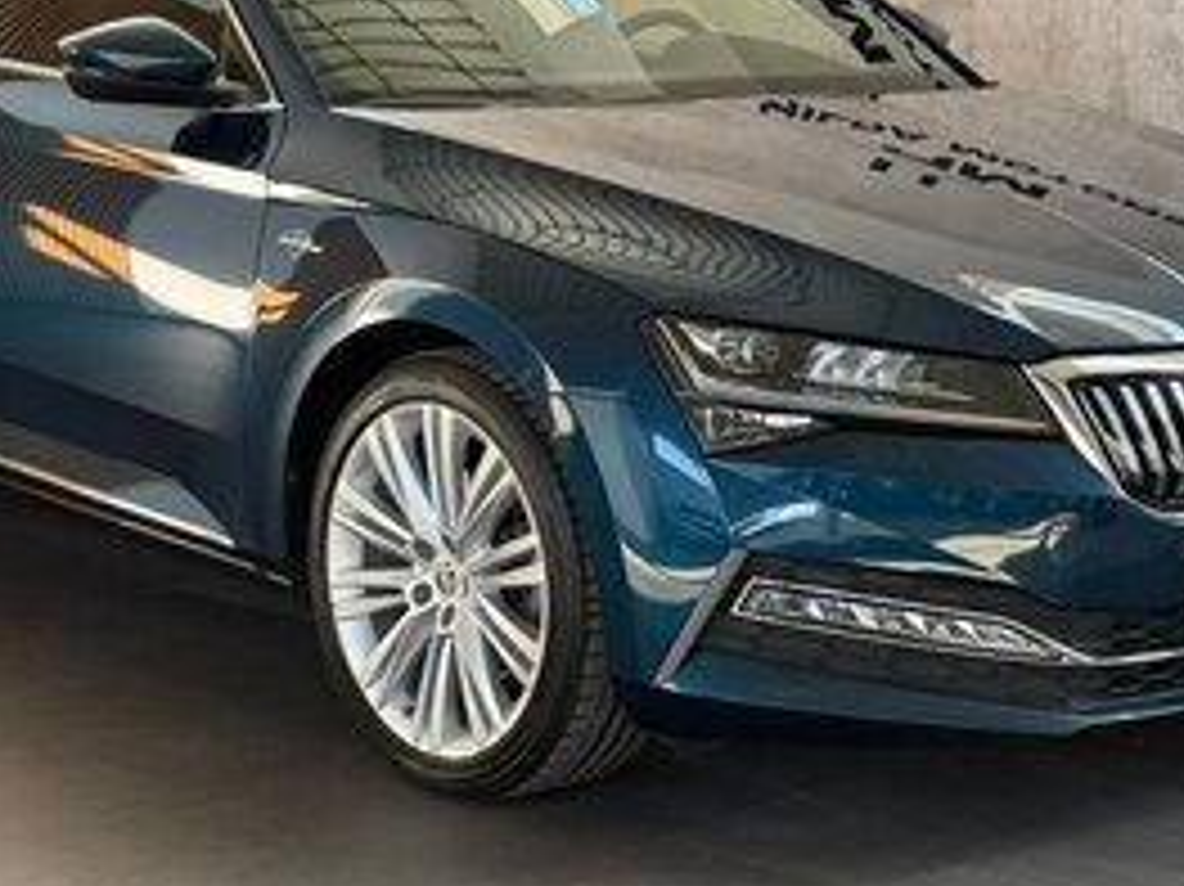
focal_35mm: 89
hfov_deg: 22.0
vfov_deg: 16.5
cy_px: 297
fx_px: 3043
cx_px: 513
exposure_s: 1/75
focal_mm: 6.76
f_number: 1.78
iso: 100
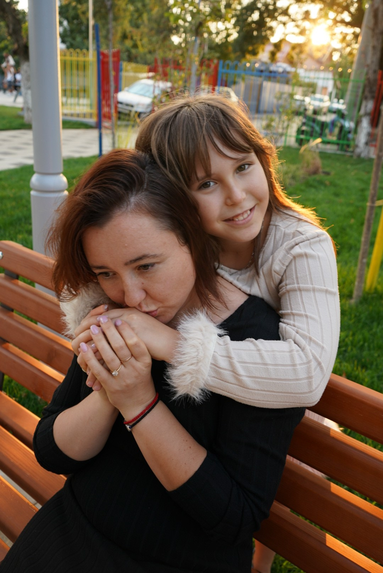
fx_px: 462
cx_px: 192
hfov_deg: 45.0
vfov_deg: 63.6
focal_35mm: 29
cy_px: 286
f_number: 5.6
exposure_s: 1/40
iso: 160
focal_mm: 29
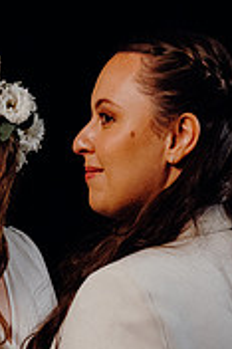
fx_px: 1114
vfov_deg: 17.2
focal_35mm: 115
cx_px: 61
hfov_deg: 11.9
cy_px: 387
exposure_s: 1/160
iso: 3200
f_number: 3.5
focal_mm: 30
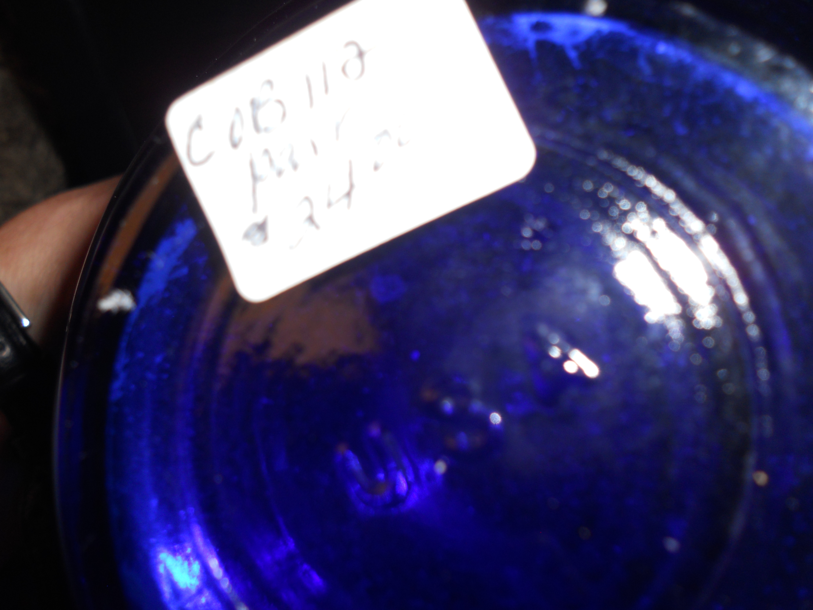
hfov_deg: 56.8
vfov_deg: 44.2
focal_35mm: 32
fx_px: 752
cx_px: 406
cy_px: 305
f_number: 8.8
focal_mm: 5.8
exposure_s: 1/25
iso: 80
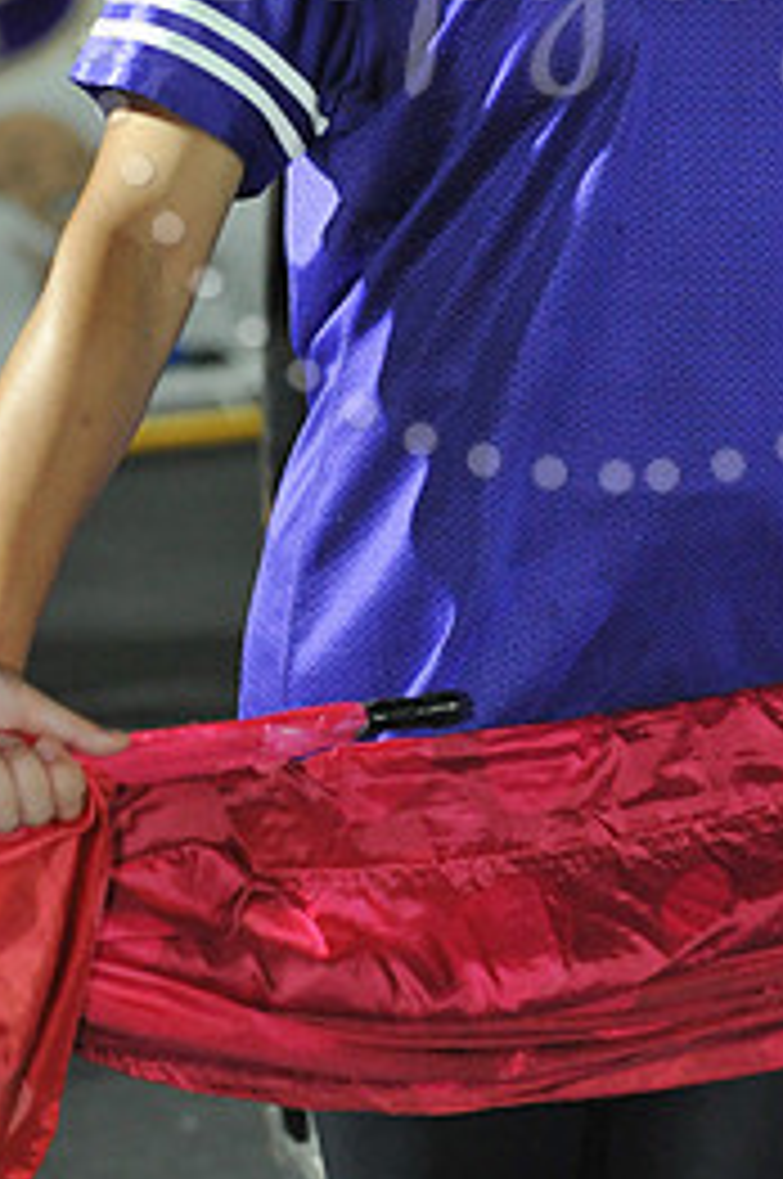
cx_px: 616
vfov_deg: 6.0
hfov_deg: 4.0
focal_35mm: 343
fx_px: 11219
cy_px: -58
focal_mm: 155
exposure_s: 1/250
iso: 4000
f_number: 5.6
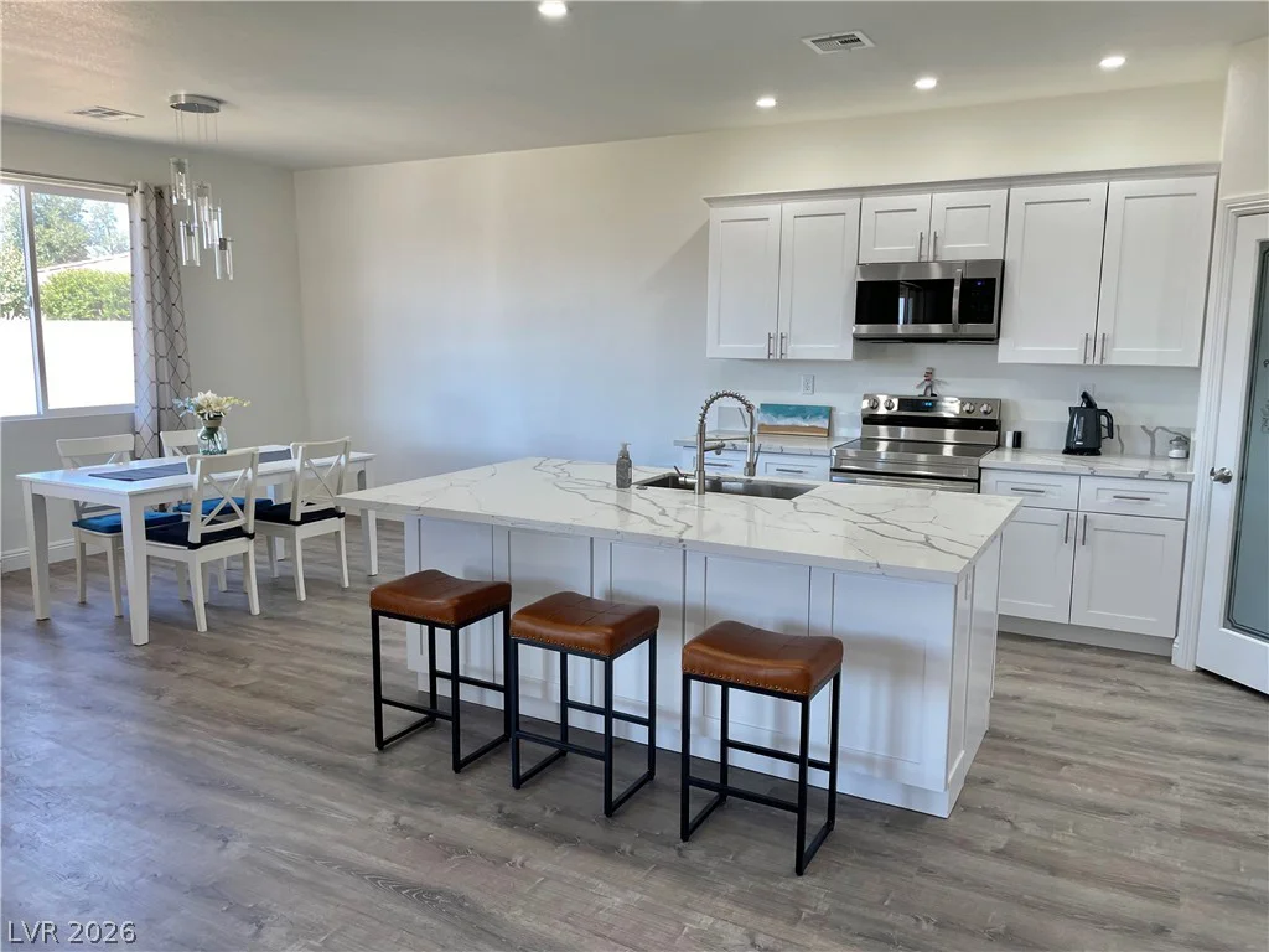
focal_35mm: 26
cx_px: 634
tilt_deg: -7.7
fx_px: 953
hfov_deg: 67.3
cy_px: 476
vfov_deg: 53.1
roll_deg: -2.1
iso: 64
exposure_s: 1/120
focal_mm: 4.2
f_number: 1.6
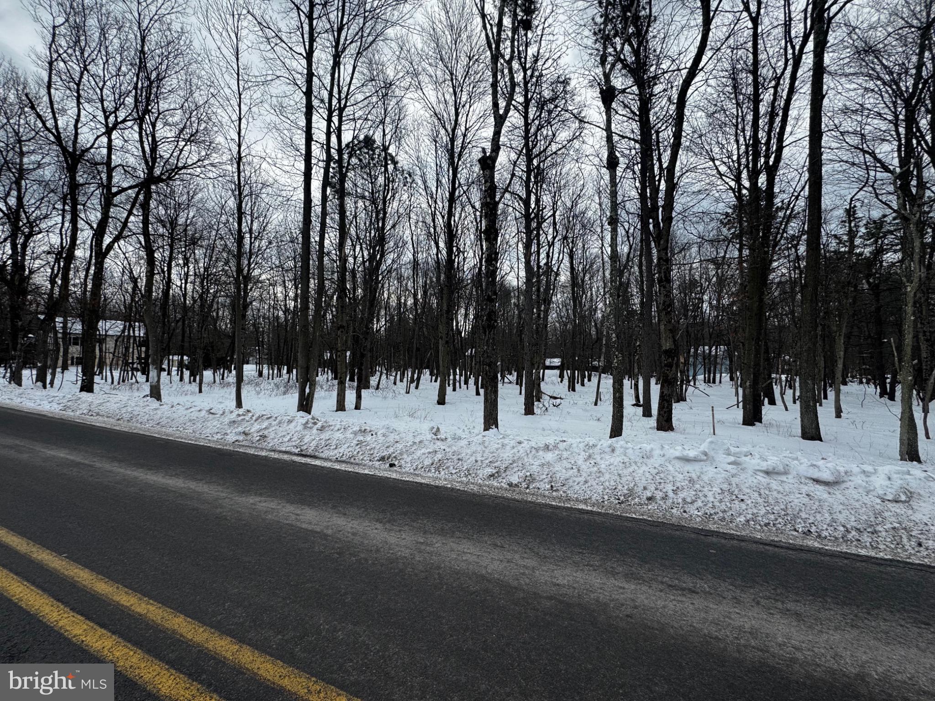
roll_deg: -1.0
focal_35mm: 14
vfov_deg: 85.7
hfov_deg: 102.1
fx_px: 378
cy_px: 350
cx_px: 468
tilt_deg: +1.5
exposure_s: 1/1323
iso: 50
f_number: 2.2
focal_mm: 2.22
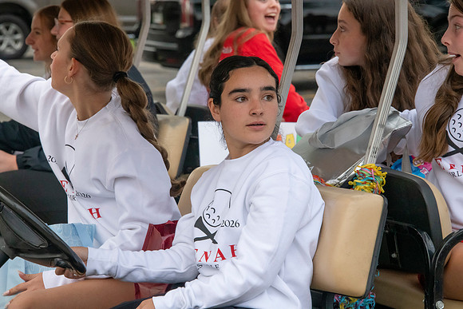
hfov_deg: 10.3
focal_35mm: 200
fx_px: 2573
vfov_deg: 6.9
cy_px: 154
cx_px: 232
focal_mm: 200
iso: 3200
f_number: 11
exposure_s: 1/640
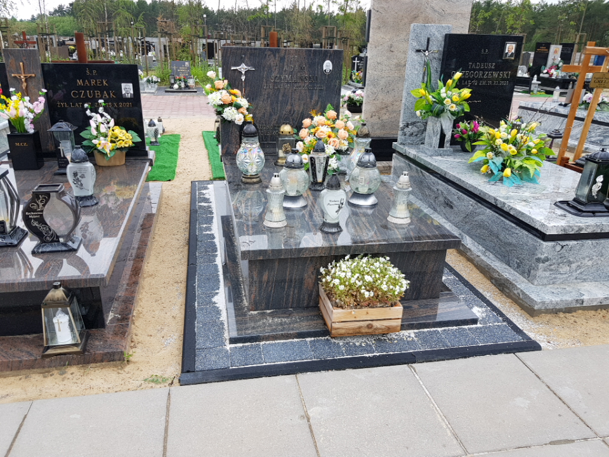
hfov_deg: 67.3
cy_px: 228
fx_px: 457
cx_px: 304
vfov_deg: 53.1
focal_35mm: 26
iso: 40
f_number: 1.7
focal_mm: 4.2
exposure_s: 1/439
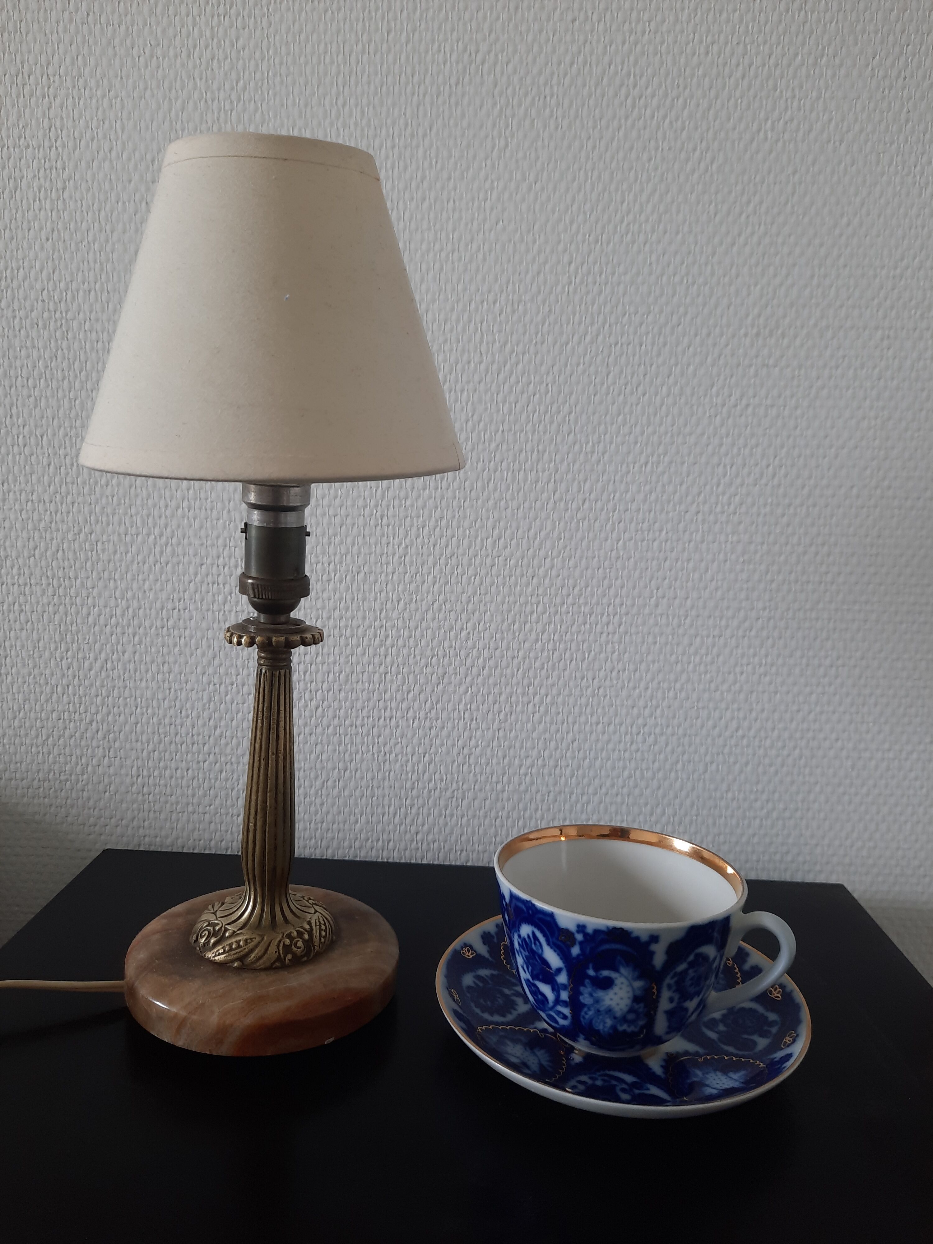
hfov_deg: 54.9
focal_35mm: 25
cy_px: 622
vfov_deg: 69.4
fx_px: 898
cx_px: 466
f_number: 2
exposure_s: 1/50
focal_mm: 4.6
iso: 64
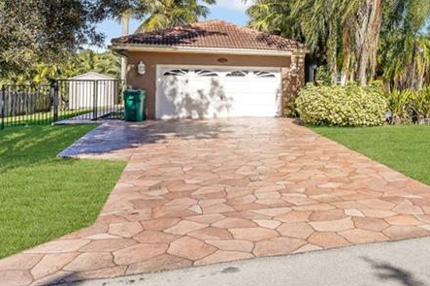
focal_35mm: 37
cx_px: 359
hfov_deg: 48.2
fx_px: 442
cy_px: 84
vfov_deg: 35.4
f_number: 7.1
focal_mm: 16
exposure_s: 1/250
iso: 100
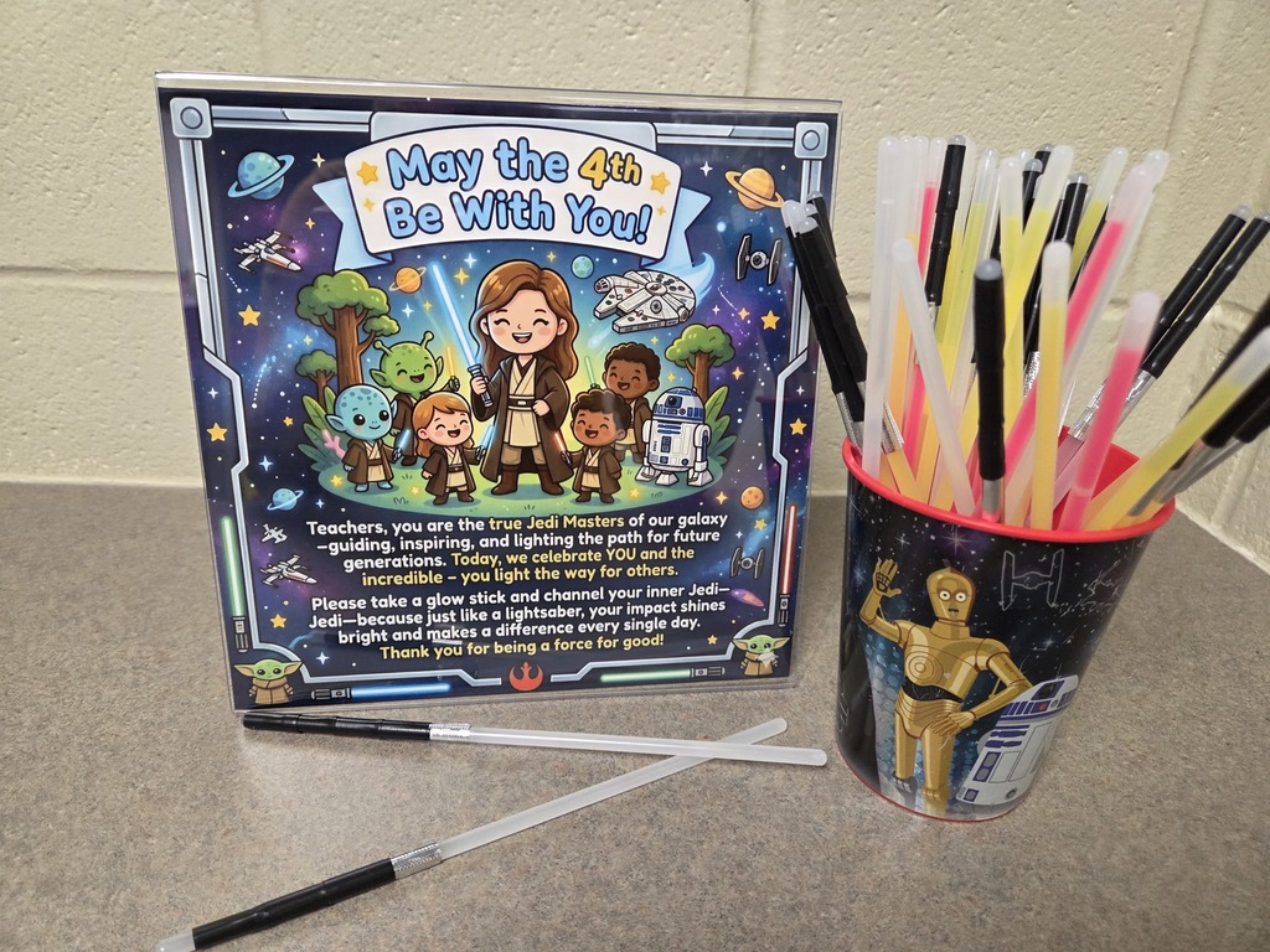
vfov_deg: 58.9
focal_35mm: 23
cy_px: 476
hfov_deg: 73.9
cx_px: 635
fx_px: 844
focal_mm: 5.4
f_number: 1.8
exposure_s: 1/120
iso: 400
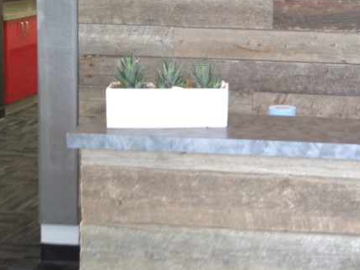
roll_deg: -1.6
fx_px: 873
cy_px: 50
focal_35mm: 84
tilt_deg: -8.2
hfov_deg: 22.7
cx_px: 330
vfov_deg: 17.4
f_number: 2.4
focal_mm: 4.28
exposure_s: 1/30
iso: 50
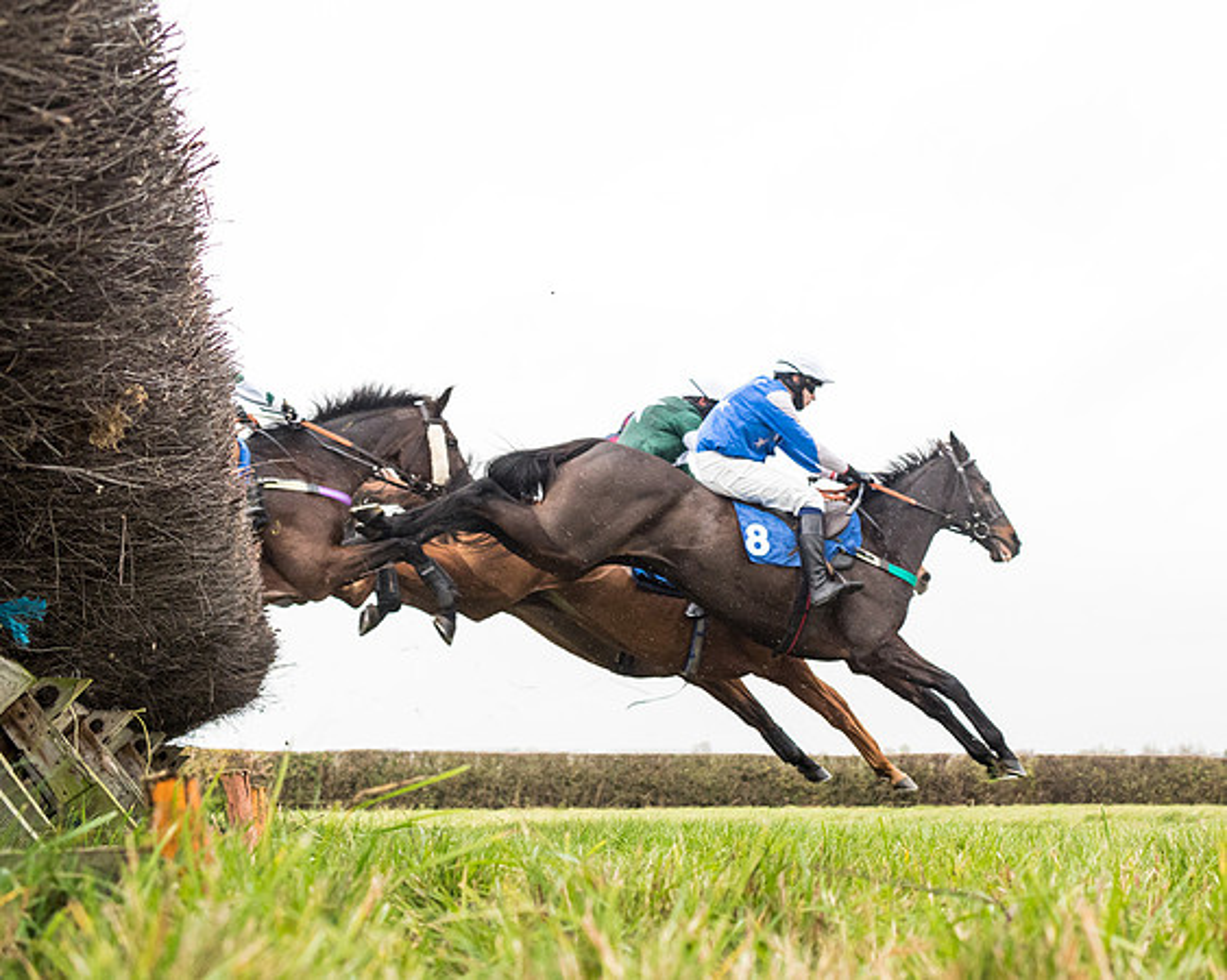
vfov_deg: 29.8
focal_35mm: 50
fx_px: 1831
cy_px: 354
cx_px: 943
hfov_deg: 36.1
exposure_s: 1/1000
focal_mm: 35
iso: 2500
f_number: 5
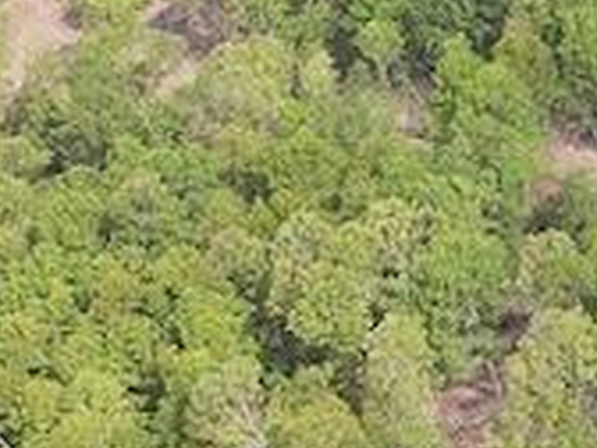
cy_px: 156
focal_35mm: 143
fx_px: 2466
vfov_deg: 10.4
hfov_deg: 11.8
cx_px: 1315
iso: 100
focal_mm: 4.5
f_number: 2.8
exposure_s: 1/20
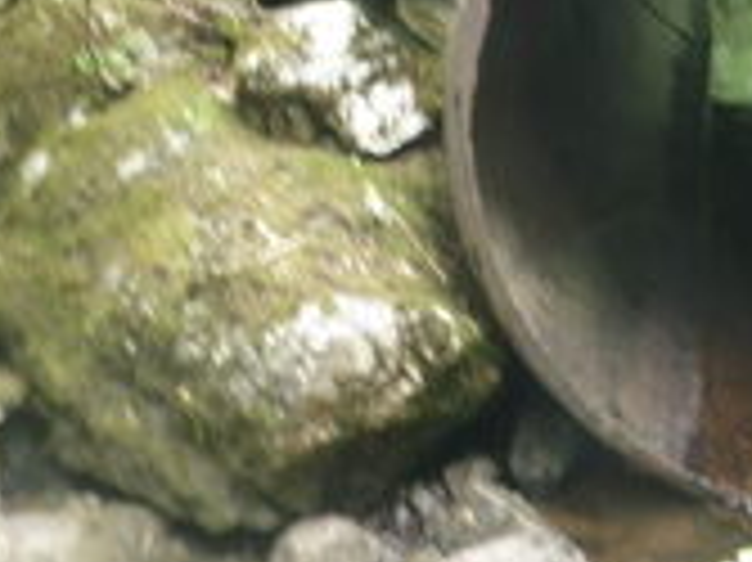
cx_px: 802
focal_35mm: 67
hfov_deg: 26.9
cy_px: -22
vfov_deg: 21.0
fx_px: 1454
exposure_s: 1/15
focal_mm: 5
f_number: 3.5
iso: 100
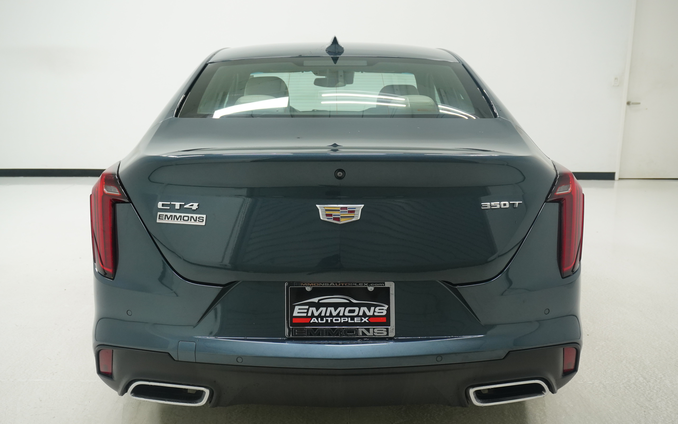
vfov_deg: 36.3
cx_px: 338
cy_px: 222
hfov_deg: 55.3
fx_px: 647
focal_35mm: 35
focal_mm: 23
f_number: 5.6
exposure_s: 1/200
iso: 800
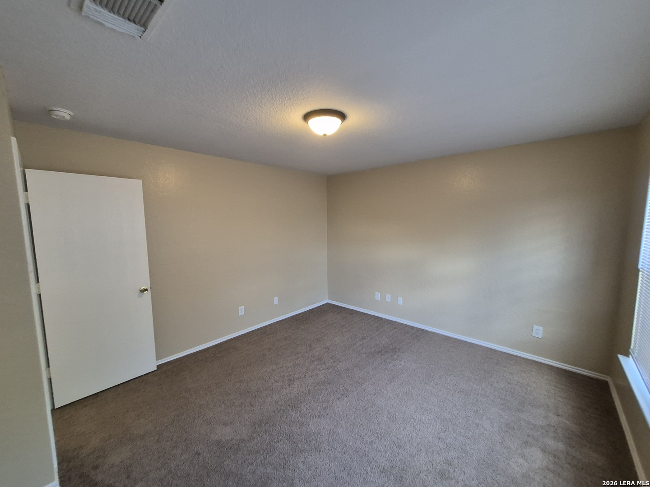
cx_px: 325
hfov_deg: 106.2
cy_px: 244
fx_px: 244
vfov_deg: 89.9
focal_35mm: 13
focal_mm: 1.74
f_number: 2.2
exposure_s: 1/60
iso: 400
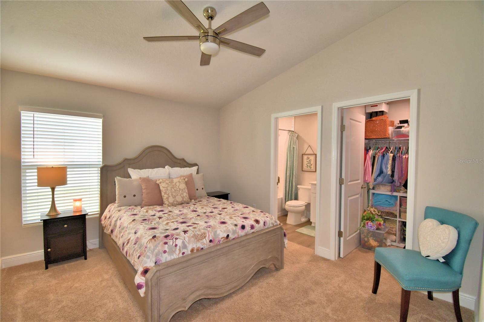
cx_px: 242
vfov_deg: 77.3
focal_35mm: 15
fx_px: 202
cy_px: 161
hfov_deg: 100.4
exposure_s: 1/60
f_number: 4.5
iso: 140
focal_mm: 10
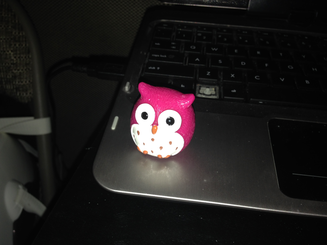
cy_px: 122
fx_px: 312
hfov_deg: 55.4
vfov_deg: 42.9
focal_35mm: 33
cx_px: 164
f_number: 2.4
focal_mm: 4.12
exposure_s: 1/41
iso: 50
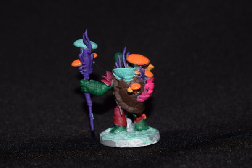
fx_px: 577
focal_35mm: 82
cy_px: 84
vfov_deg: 16.6
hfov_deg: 24.6
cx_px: 126
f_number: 8
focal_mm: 55
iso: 100
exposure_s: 1/60
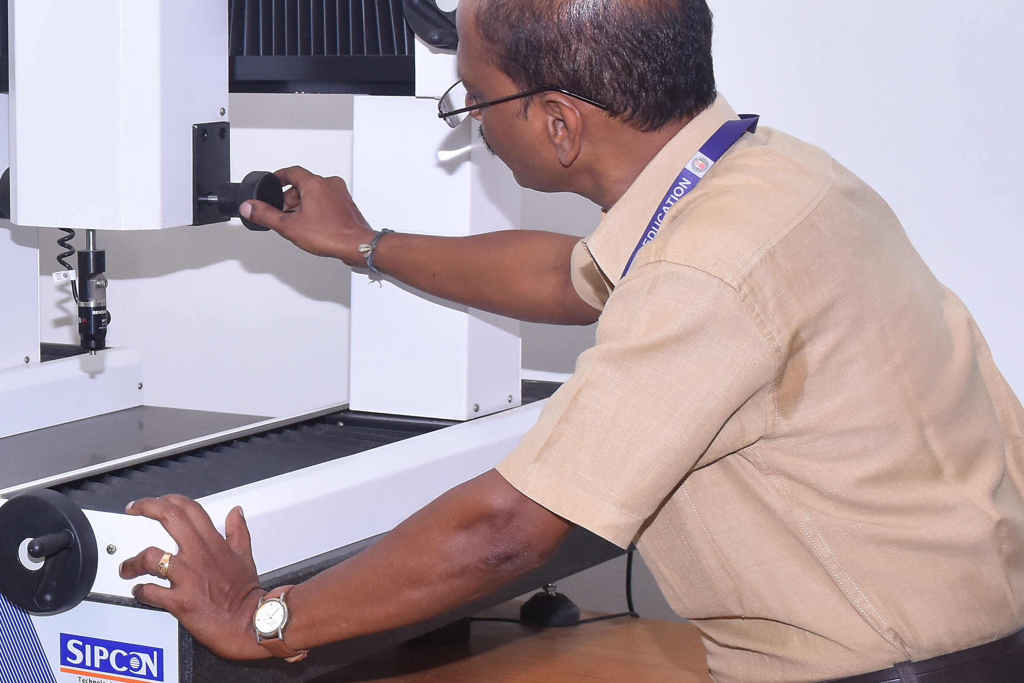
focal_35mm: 102
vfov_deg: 13.4
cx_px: -136
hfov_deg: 19.1
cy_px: 210
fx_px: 2901
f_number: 6.3
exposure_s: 1/160
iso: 640
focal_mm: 30
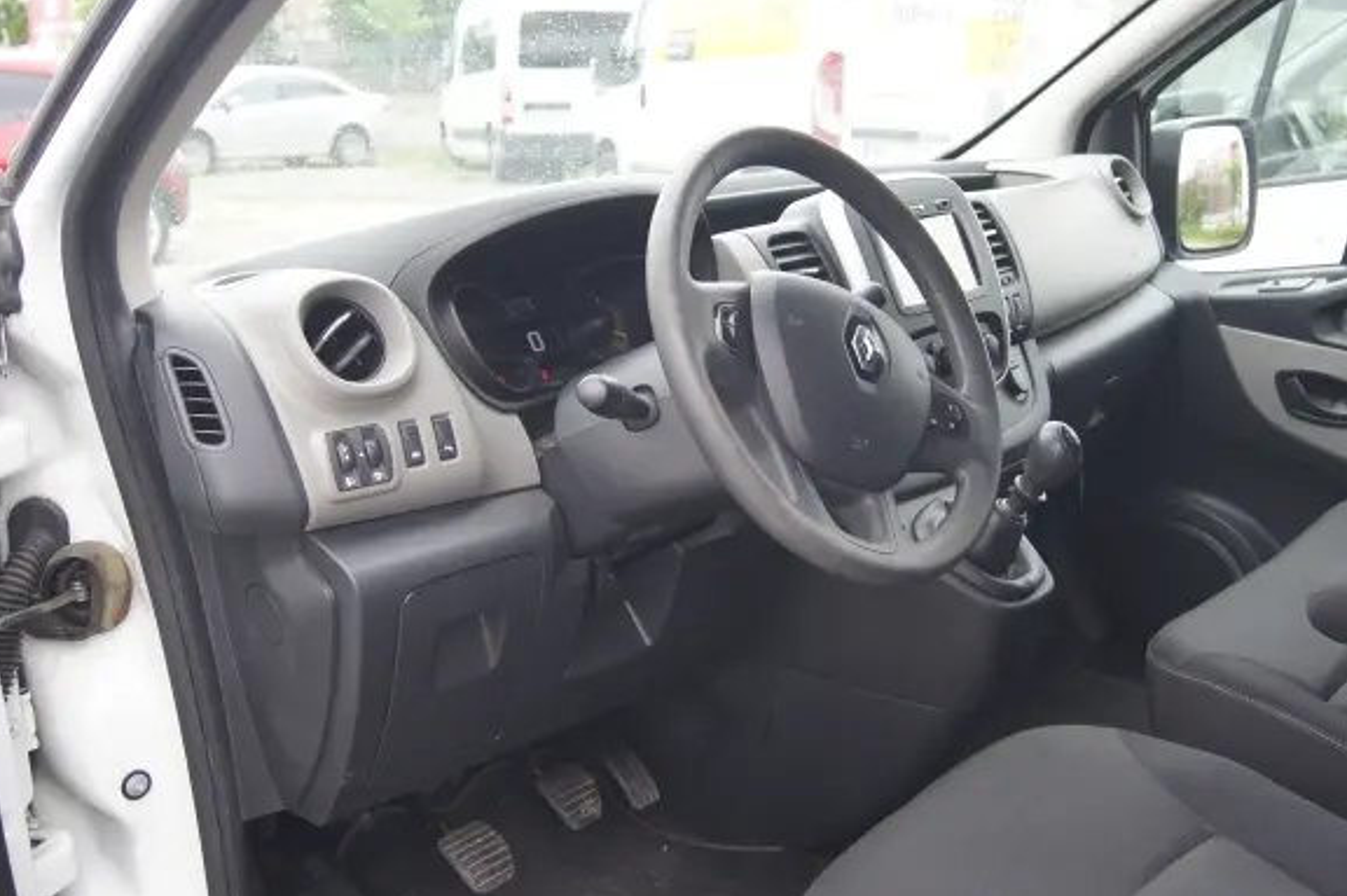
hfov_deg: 48.5
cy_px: 433
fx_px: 1495
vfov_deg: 33.3
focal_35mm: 40
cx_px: 711
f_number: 4.5
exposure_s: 1/40
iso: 100
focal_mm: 24
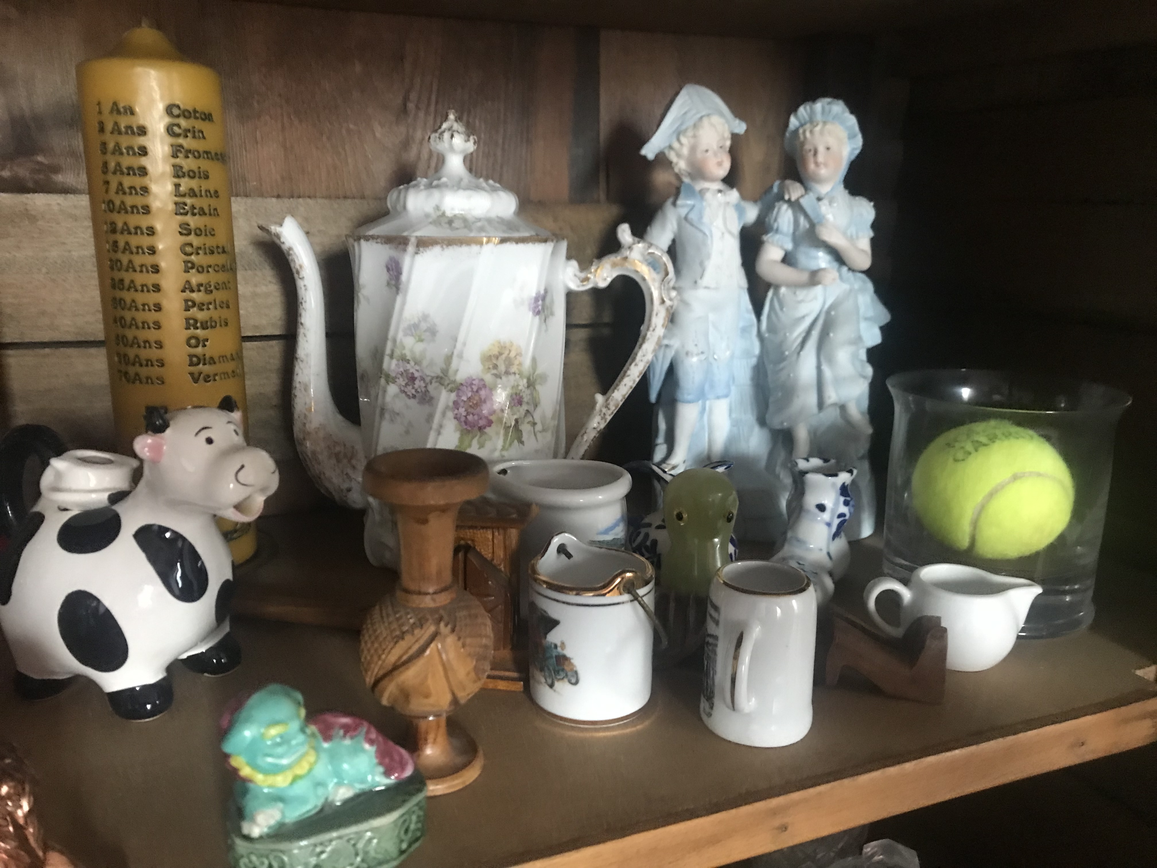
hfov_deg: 63.4
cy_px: 434
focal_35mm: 28
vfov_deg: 49.7
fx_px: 936
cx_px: 578
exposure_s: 1/7
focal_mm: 3.99
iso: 80
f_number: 1.8
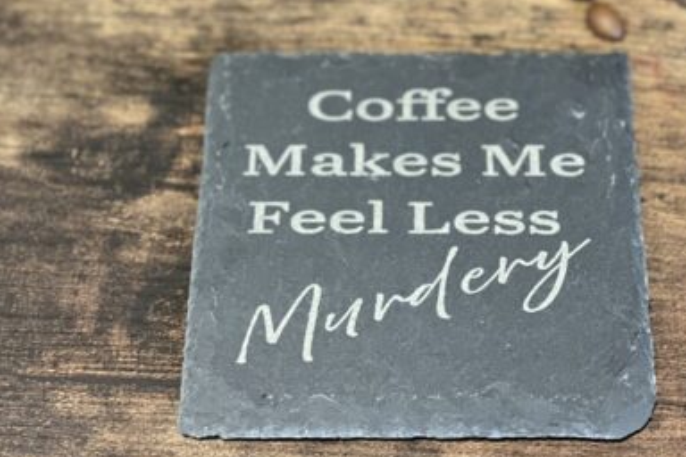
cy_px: 79
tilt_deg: -53.5
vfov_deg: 14.5
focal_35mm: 94
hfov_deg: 21.7
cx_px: 388
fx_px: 1791
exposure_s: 1/33
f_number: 2
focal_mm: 6
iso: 400
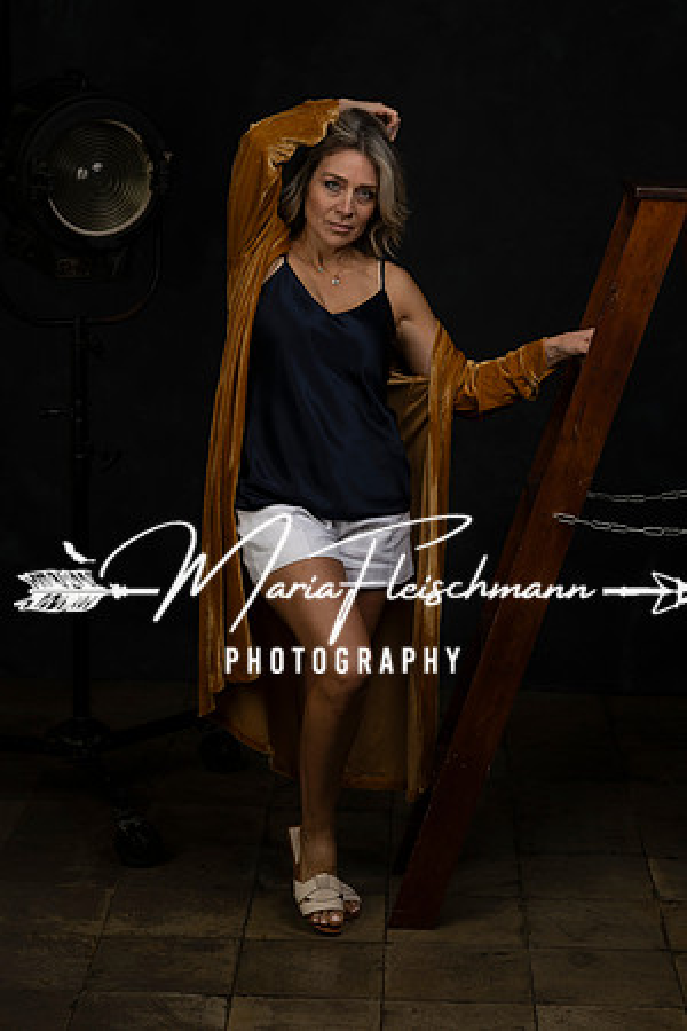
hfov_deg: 16.1
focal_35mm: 85
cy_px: 516
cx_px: 344
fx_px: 2433
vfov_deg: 23.9
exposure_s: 1/200
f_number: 6.3
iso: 125
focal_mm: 85
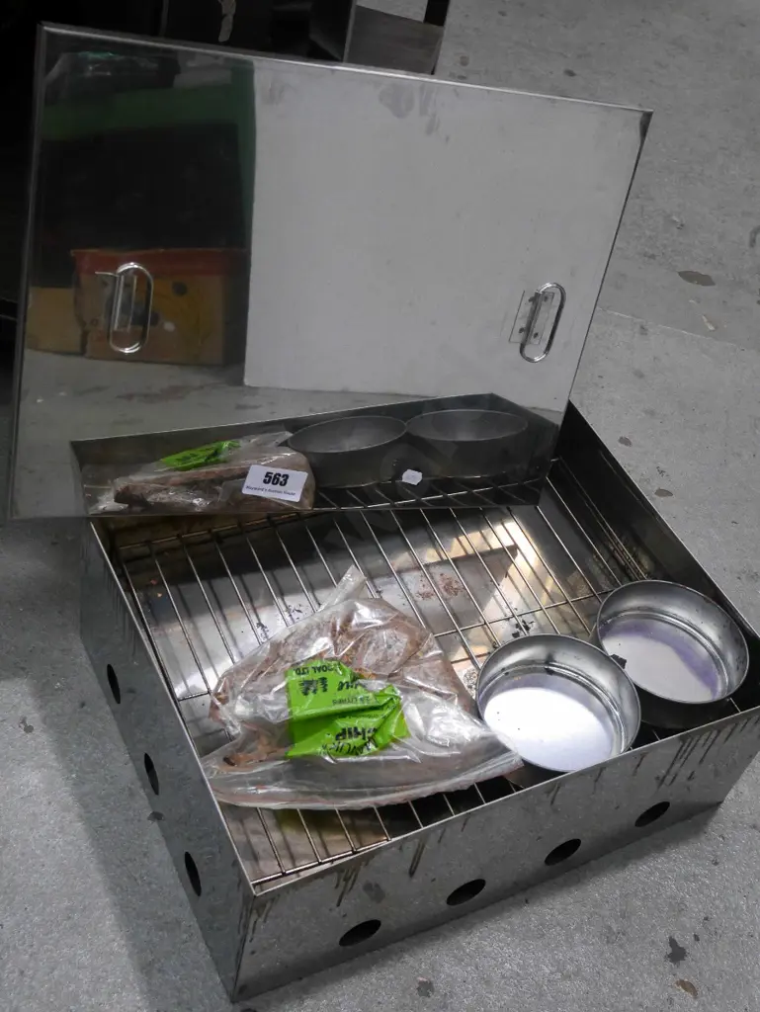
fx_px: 1287
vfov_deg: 42.9
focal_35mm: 44
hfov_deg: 32.9
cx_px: 380
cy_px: 506
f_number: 4.8
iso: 3200
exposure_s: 1/80
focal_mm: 22
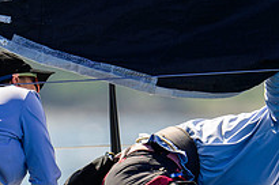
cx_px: 207
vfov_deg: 0.8
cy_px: 243
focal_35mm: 1701
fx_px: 13162
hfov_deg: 1.2
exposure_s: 1/1250
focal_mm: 400
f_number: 4.5
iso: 250
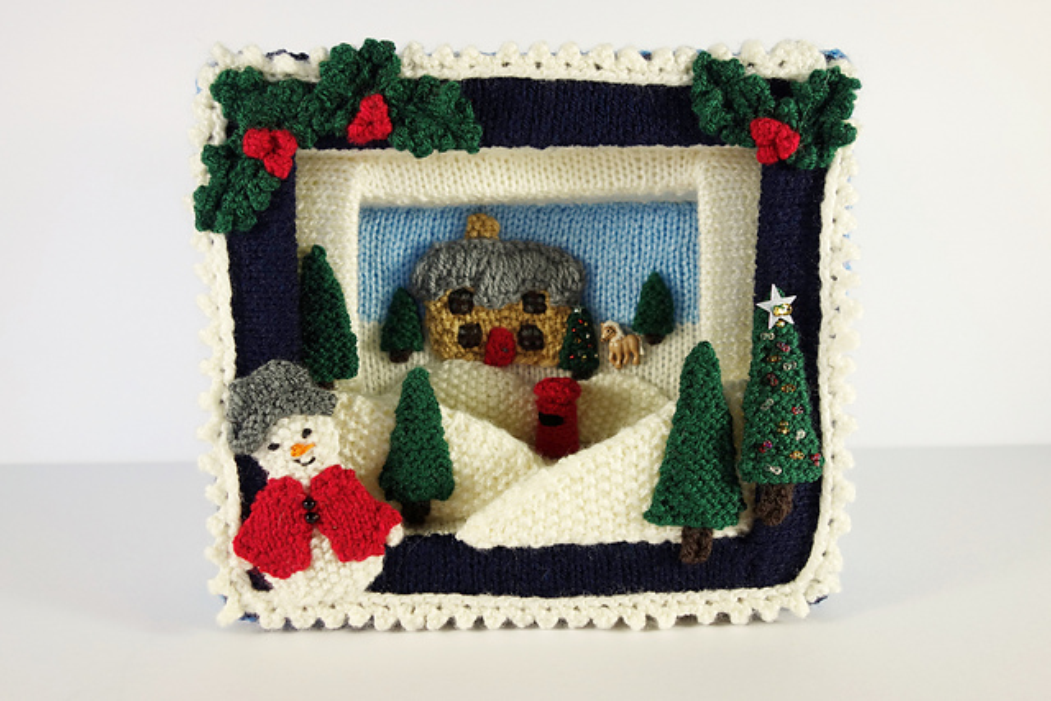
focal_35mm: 28
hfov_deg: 65.5
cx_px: 526
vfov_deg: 46.4
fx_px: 818
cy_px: 350
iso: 125
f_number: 2.8
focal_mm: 10.4
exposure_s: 1/100
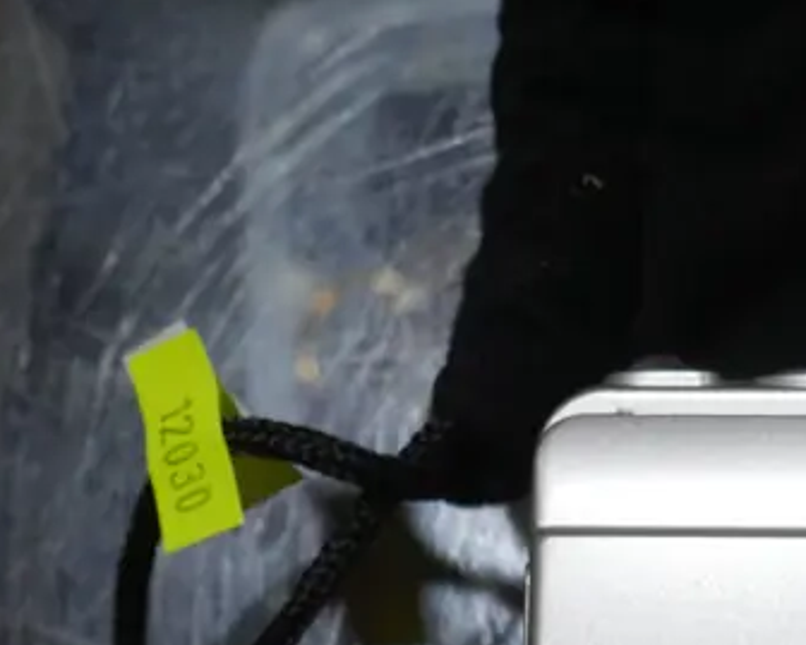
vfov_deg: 12.3
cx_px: 1204
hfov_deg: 14.4
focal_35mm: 125
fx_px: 2983
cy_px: 452
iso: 200
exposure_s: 1/100
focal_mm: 21
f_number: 4.6
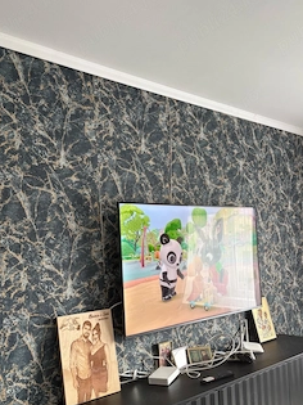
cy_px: 237
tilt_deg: +3.6
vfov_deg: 55.1
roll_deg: +3.7
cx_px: 144
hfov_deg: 42.9
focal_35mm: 33
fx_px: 385
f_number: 1.6
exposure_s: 1/50
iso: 100
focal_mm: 5.96
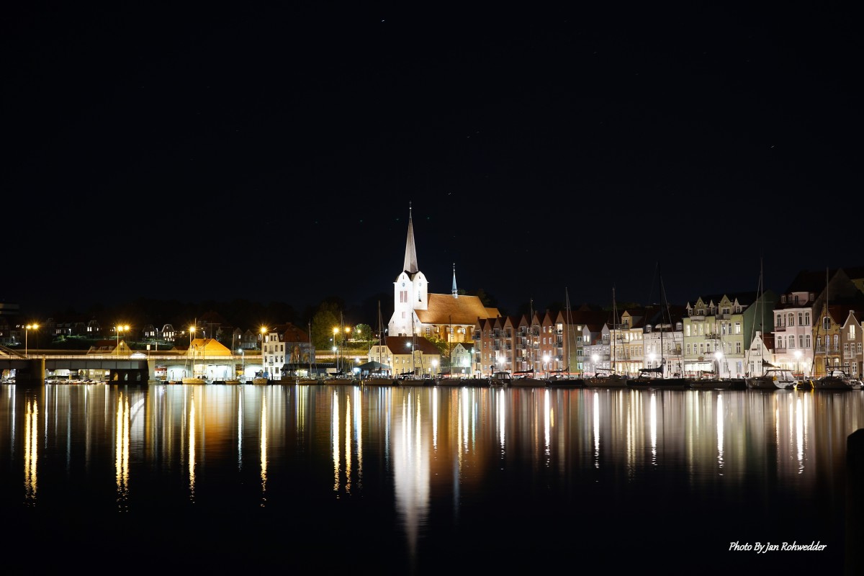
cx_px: 432
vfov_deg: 25.1
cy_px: 288
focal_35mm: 54
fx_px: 1296
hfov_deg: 36.9
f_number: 6.3
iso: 100
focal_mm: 54
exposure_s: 30
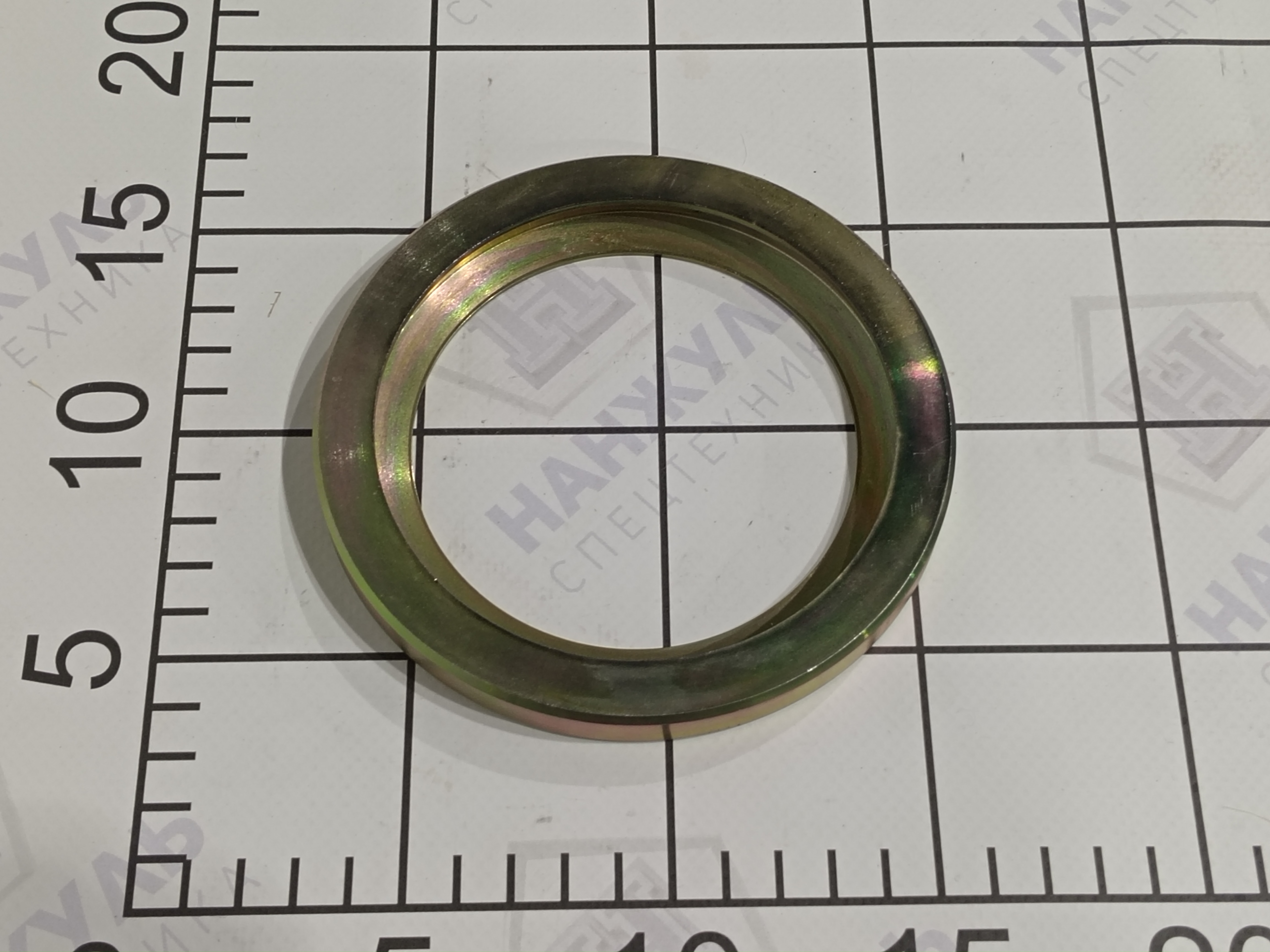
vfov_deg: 27.0
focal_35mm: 54
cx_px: 635
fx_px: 1981
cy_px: 476
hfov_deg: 35.5
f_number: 1.9
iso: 315
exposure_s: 1/50
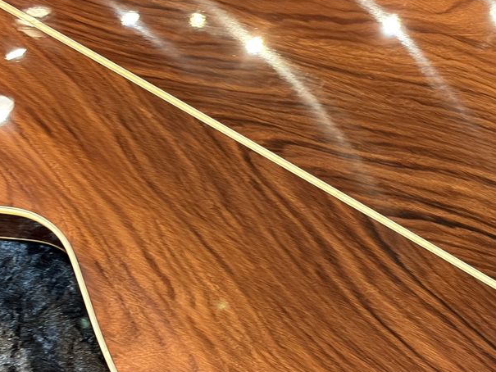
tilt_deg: -72.2
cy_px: 184
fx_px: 1576
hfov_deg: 17.9
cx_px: 225
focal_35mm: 110
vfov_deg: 13.5
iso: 400
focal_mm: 5.96
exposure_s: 1/24
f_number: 1.6
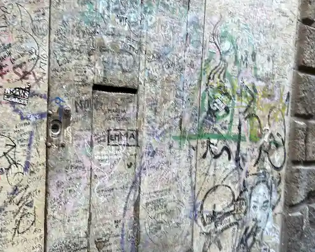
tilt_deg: -1.4
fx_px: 308
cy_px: 143
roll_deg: -1.9
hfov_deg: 50.4
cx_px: 56
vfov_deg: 44.5
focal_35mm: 33
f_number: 2.2
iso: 64
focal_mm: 2.22
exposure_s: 1/33
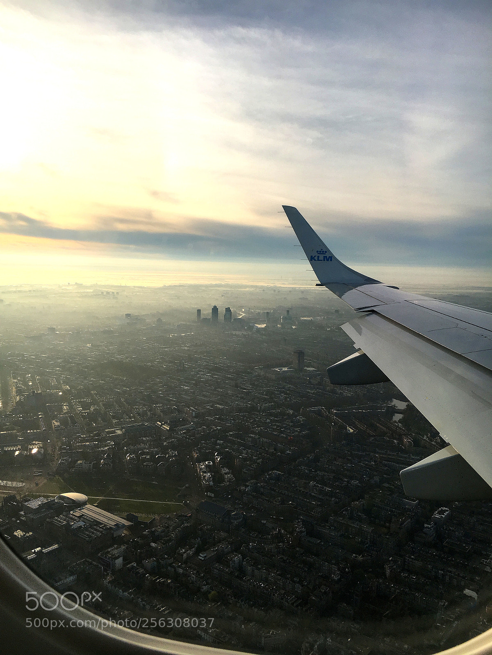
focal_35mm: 29
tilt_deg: -4.2
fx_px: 550
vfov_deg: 61.7
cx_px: 246
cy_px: 328
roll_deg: +0.3
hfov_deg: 48.2
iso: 25
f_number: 2.2
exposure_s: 1/1261
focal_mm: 4.15
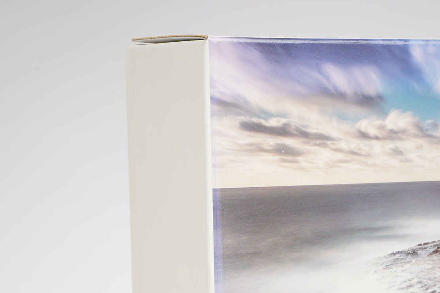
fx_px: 1710
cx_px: 382
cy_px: 326
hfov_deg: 14.5
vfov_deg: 9.7
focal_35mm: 140
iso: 200
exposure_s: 1/160
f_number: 18
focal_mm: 52
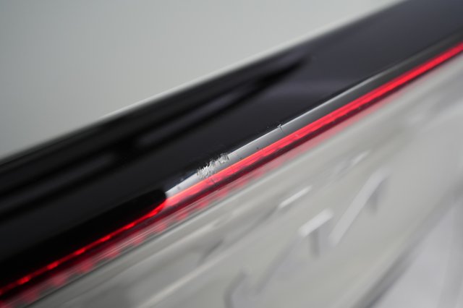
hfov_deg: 65.5
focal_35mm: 28
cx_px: 232
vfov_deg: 46.4
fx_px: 360
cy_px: 154
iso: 800
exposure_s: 1/60
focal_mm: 28
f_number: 4
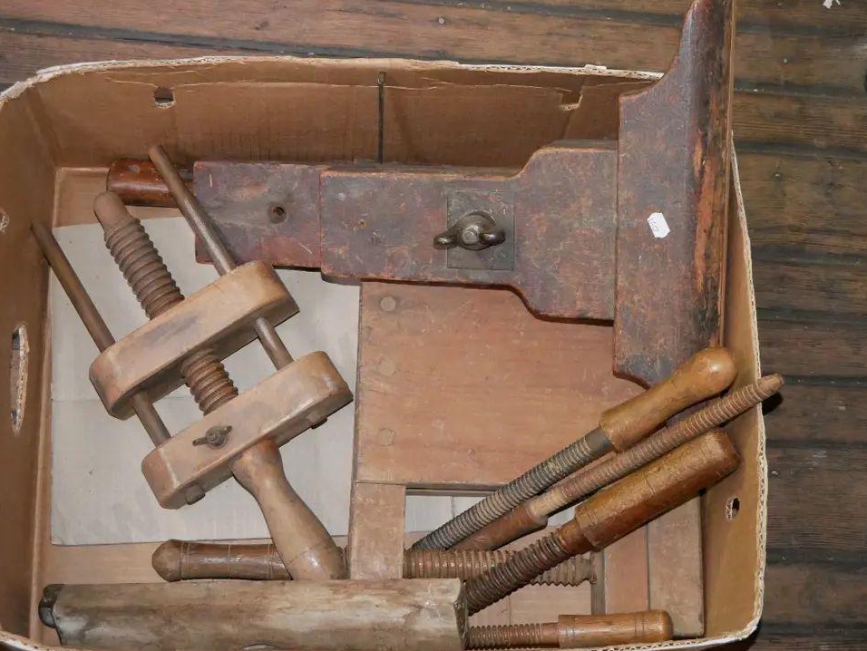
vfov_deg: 24.4
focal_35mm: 60
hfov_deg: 32.2
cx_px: 409
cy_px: 313
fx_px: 1504
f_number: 4.7
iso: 3200
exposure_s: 1/80
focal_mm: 28
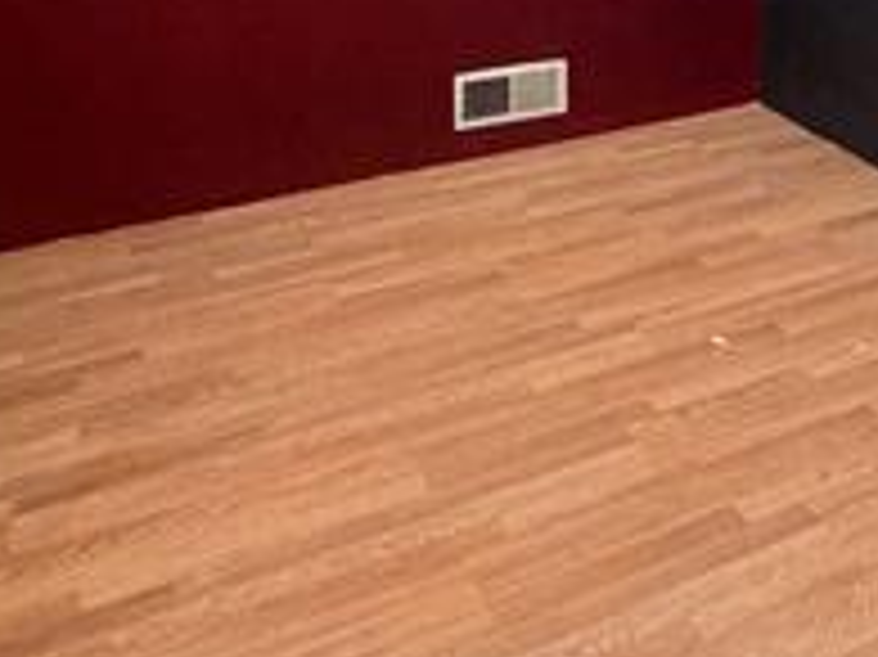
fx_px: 1166
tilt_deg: -6.6
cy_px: -176
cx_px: 743
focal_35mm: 46
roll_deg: +0.2
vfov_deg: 27.0
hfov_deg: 39.1
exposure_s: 1/60
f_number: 2.2
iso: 250
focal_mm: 2.22
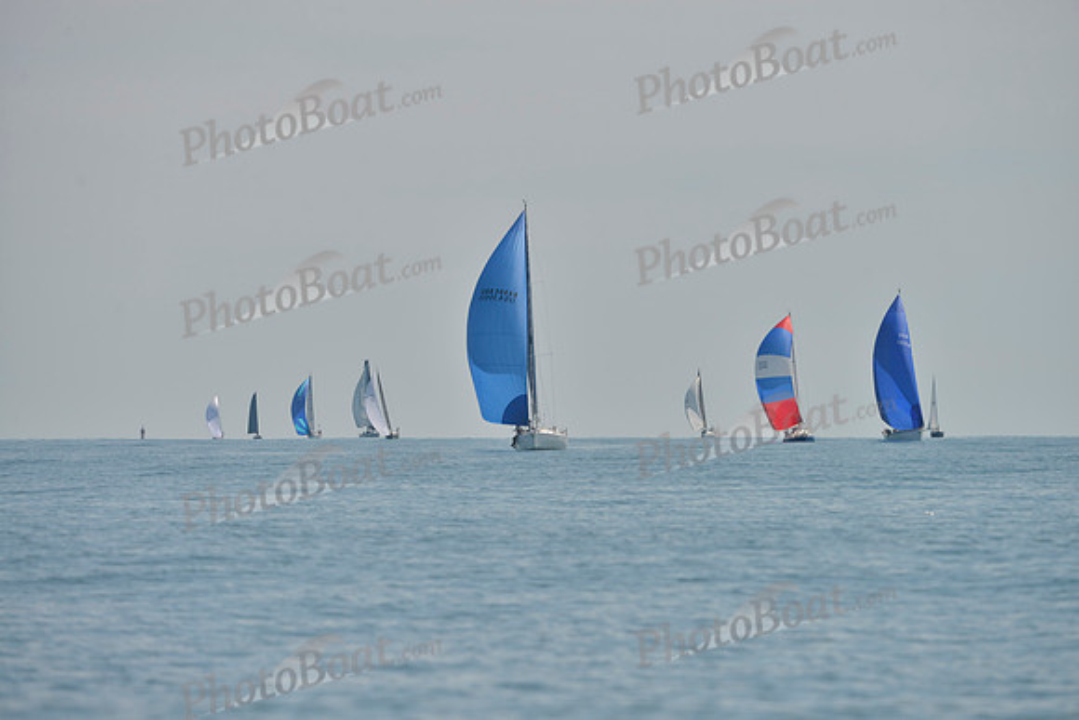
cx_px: 540
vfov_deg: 3.4
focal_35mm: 400
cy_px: 360
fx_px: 11991
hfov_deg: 5.2
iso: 280
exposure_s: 1/1600
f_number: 8
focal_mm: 400
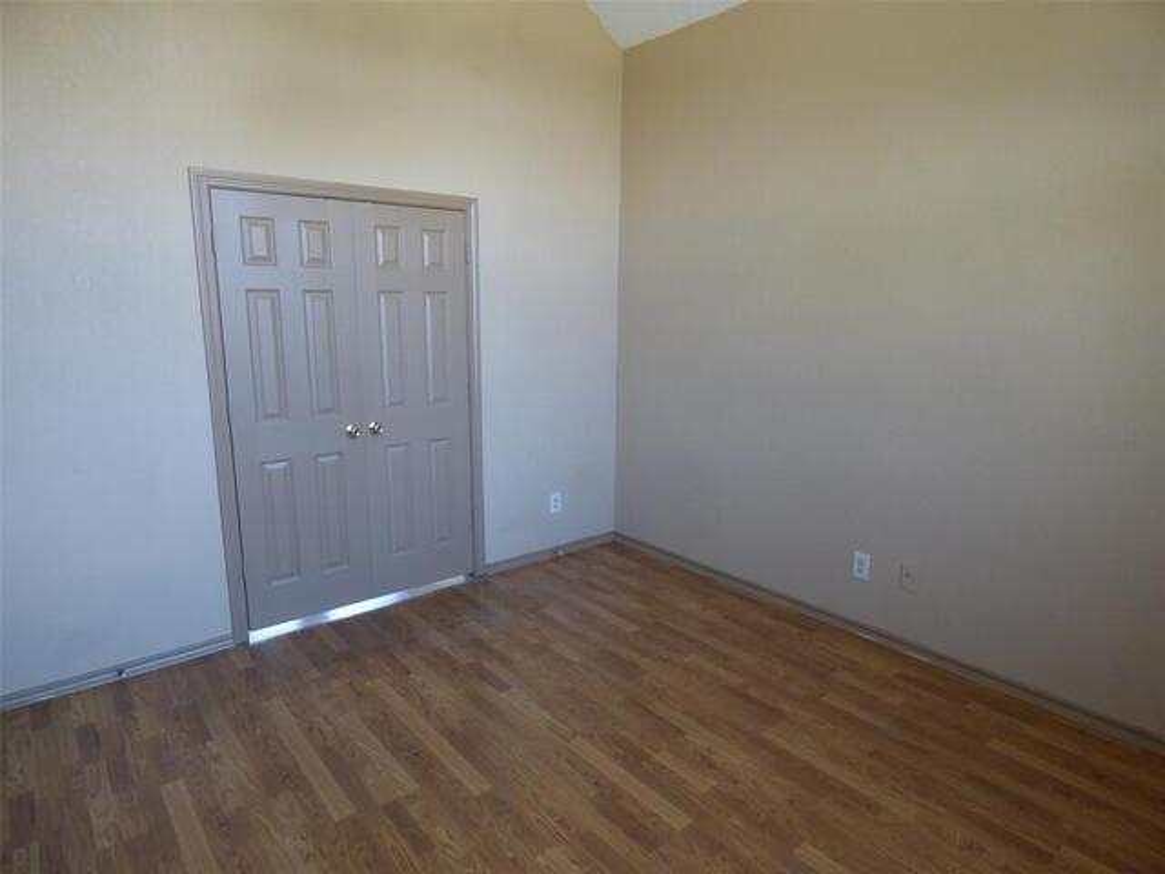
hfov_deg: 81.7
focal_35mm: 20
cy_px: 437
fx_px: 673
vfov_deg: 66.0
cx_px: 582
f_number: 2.8
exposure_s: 1/60
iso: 250
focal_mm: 3.58
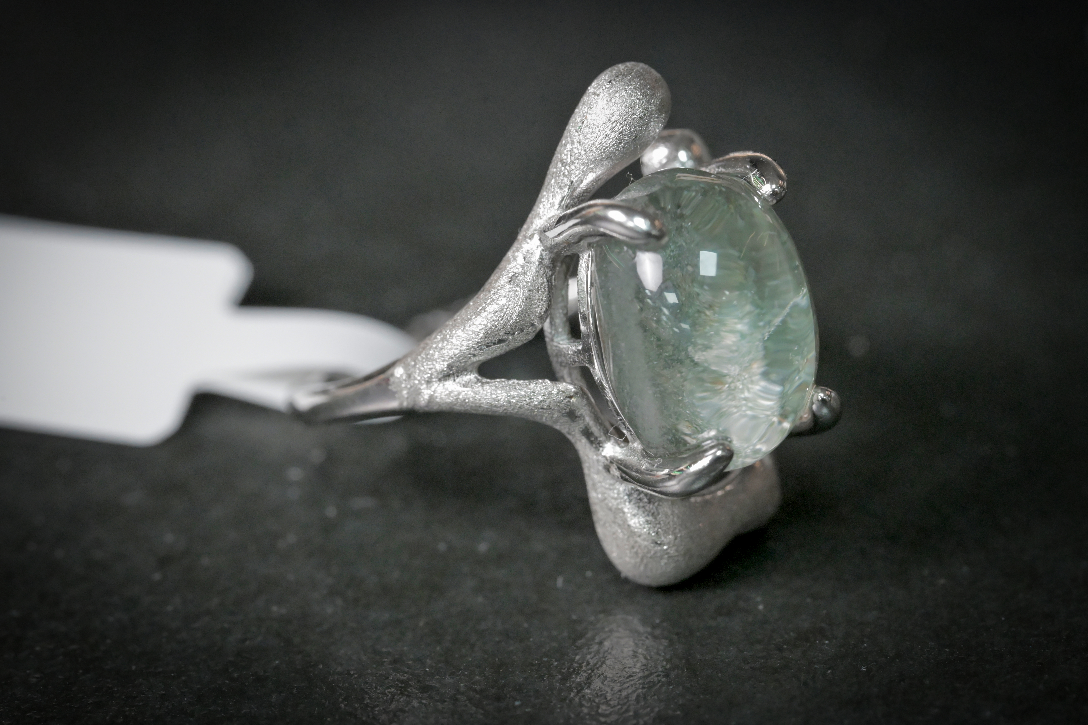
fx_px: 3173
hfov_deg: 19.5
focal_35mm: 105
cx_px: 544
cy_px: 362
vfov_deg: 13.0
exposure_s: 1/125
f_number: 16
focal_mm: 105
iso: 9000
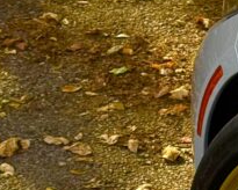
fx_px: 1648
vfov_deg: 6.6
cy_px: 76
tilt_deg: -21.7
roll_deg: -0.3
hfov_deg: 8.0
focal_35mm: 234
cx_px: 418
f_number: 1.78
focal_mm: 6.76
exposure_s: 1/706
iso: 64
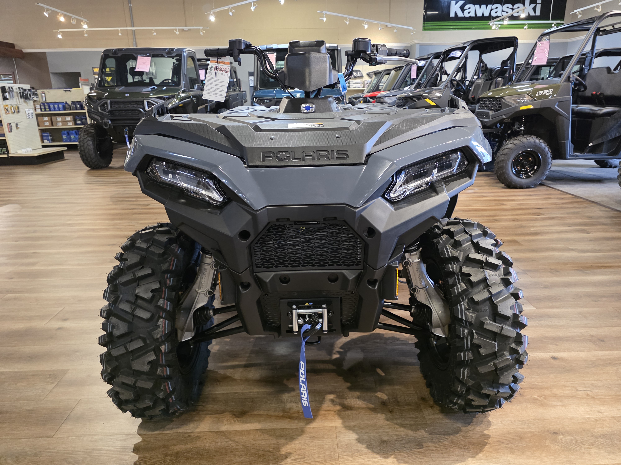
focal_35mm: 23
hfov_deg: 73.9
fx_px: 413
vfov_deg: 58.9
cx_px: 310
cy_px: 232
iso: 1600
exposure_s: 1/120
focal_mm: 6.3
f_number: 1.7
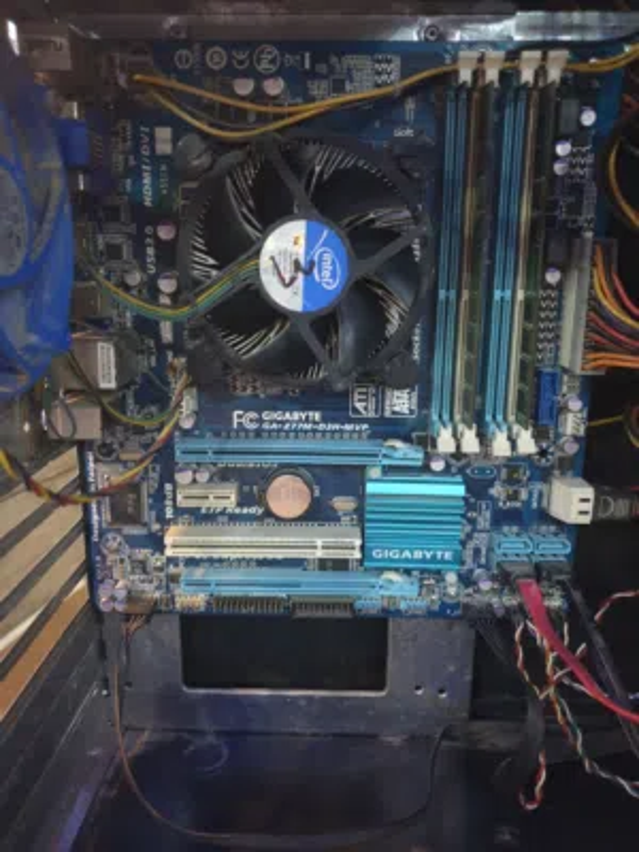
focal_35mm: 26
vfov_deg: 67.3
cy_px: 426
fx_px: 640
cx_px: 320
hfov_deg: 53.1
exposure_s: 1/14
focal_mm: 4.3
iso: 320
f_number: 1.5
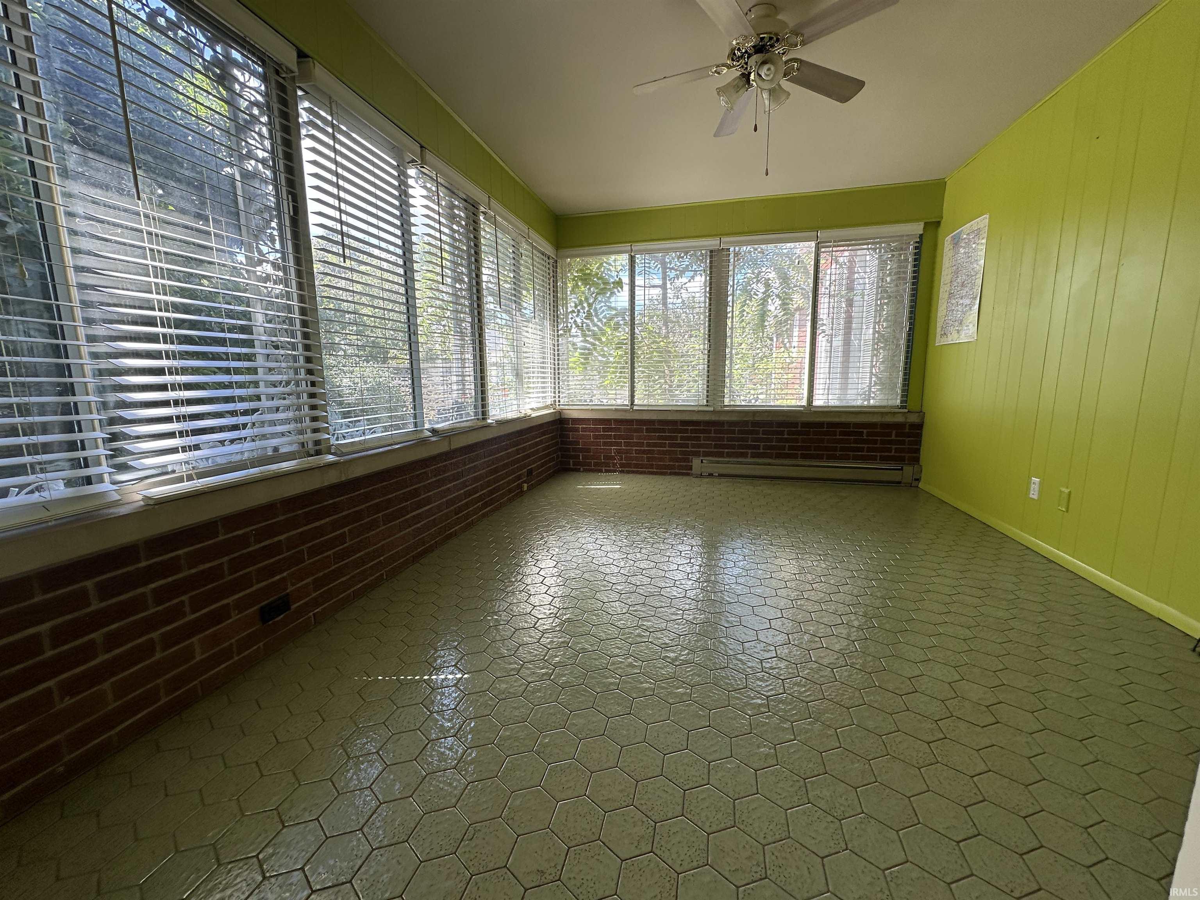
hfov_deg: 102.1
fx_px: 485
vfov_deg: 85.7
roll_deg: +0.8
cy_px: 450
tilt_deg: -8.2
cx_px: 600
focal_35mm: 14
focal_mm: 2.22
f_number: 2.2
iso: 40
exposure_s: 1/149
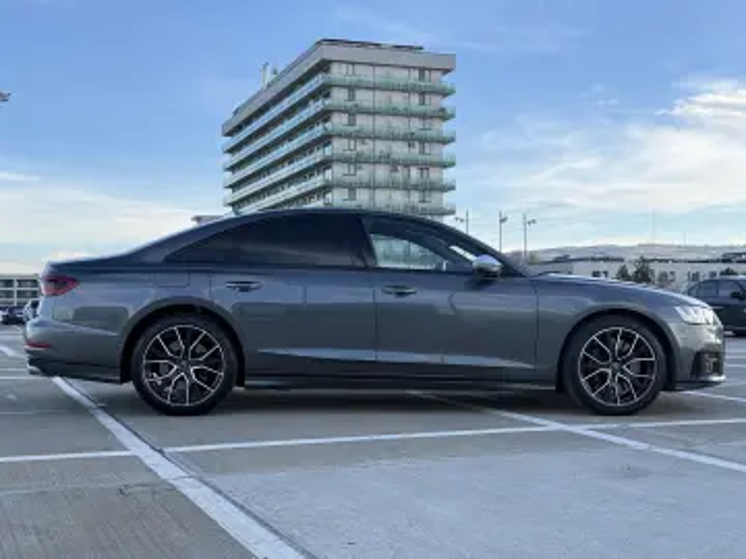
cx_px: 373
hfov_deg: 39.7
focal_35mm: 48
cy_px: 280
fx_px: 1034
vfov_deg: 30.3
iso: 100
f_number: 1.78
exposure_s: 1/583
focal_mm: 6.76
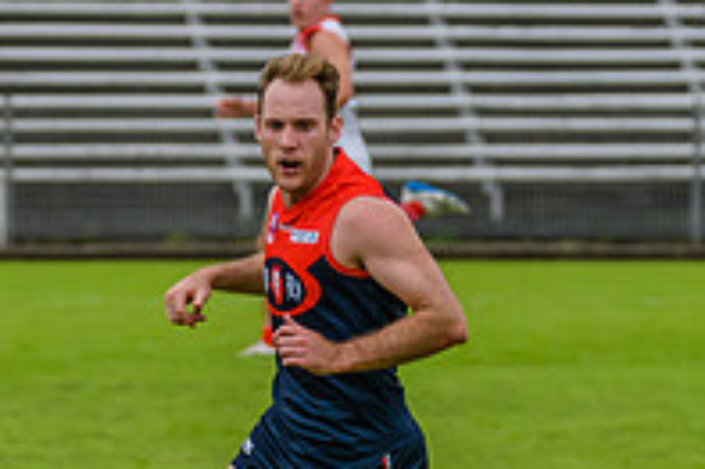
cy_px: 361
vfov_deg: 1.5
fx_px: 17982
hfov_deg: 2.2
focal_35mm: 919
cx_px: 382
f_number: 5.6
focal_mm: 220
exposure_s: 1/2500
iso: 800
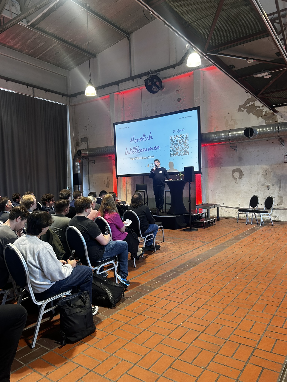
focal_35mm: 26
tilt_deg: -2.1
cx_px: 144
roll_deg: +1.3
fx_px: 287
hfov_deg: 53.1
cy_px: 191
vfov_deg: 67.3
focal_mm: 5.7
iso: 100
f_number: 1.5
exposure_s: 1/75
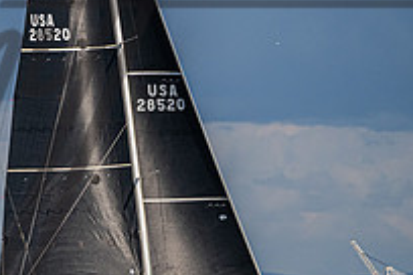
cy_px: 47
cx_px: -110
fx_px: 11357
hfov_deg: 2.1
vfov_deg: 1.4
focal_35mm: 990
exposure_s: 1/4000
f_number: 5.6
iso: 400
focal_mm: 270
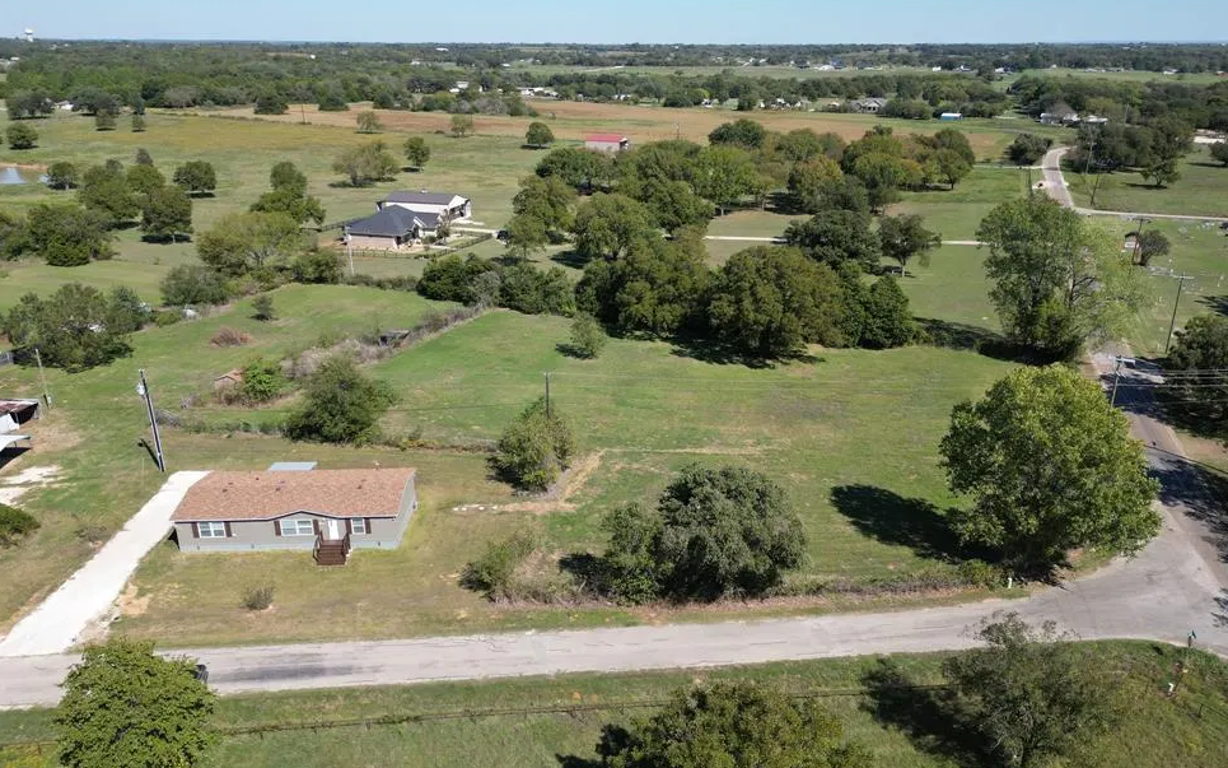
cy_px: 399
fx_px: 904
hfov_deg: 68.4
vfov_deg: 46.0
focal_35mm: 27
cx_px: 638
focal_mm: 6.72
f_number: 1.7
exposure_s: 1/2500
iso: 110
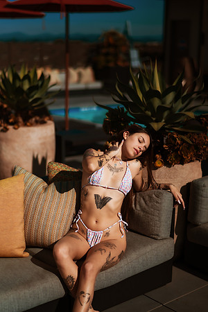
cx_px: 104
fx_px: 503
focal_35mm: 58
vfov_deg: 34.5
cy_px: 156
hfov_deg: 23.4
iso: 50
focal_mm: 58
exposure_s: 1/8000
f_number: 1.8
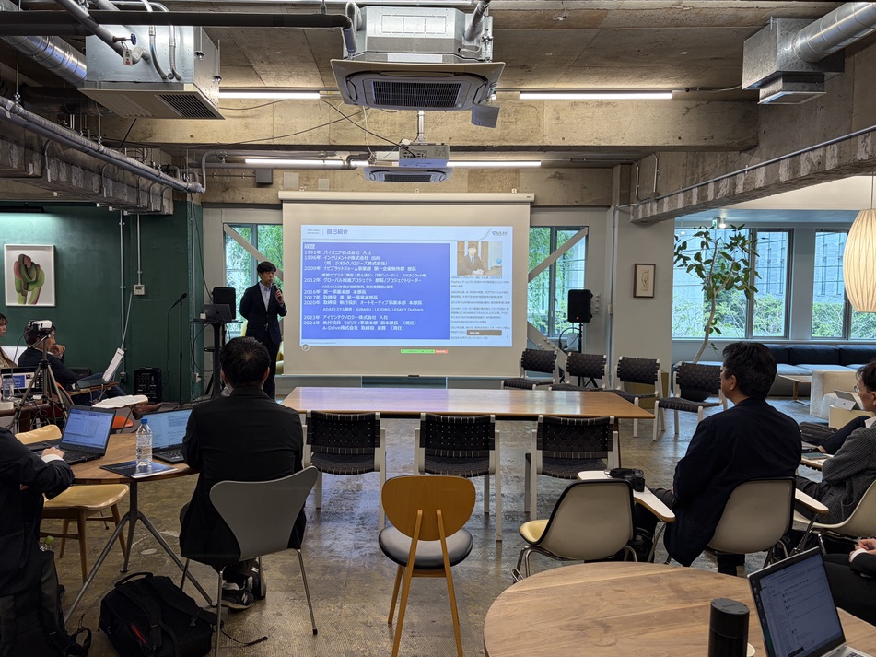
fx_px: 708
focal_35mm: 28
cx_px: 405
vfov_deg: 49.7
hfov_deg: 63.4
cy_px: 318
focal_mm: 5.96
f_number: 1.6
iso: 80
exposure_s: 1/100
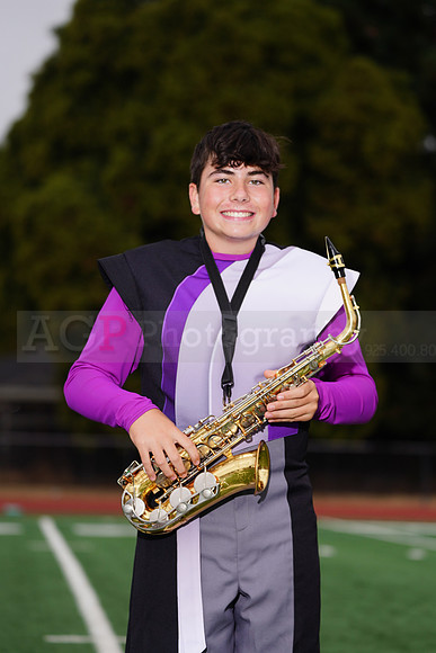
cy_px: 326
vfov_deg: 11.4
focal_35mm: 181
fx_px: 3286
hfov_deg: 7.6
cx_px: 218
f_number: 5.6
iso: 200
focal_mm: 181
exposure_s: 1/160
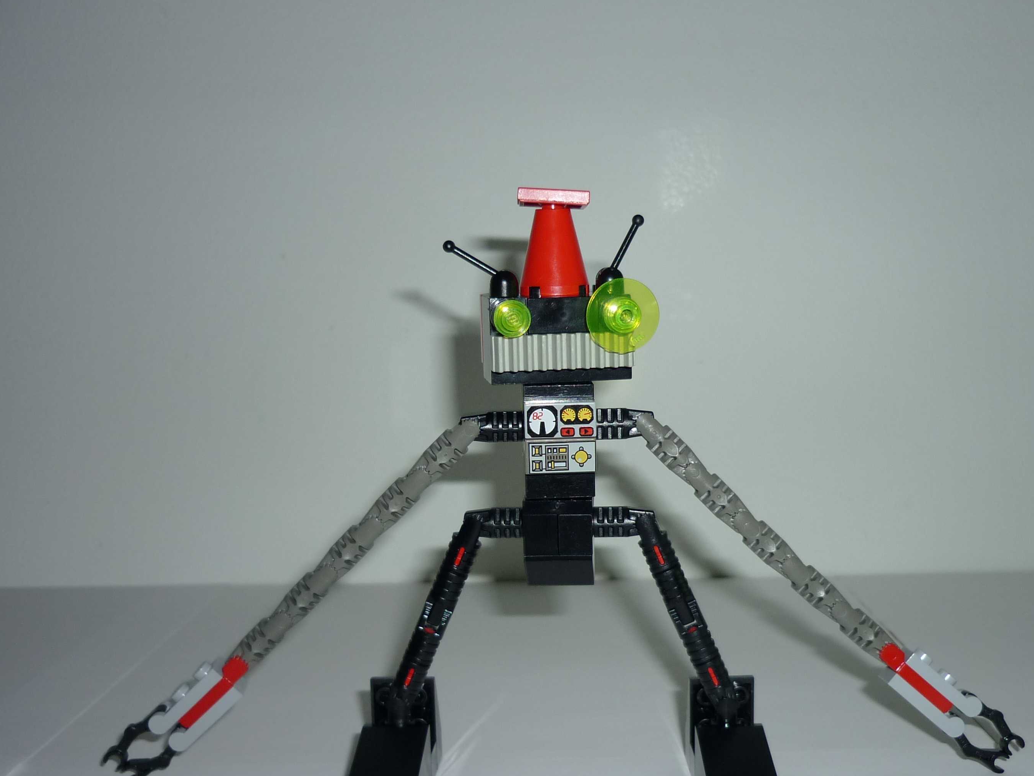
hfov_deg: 46.8
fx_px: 1195
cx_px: 558
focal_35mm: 40
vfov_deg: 35.9
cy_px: 449
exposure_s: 1/8
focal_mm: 5.5
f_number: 2.8
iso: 100
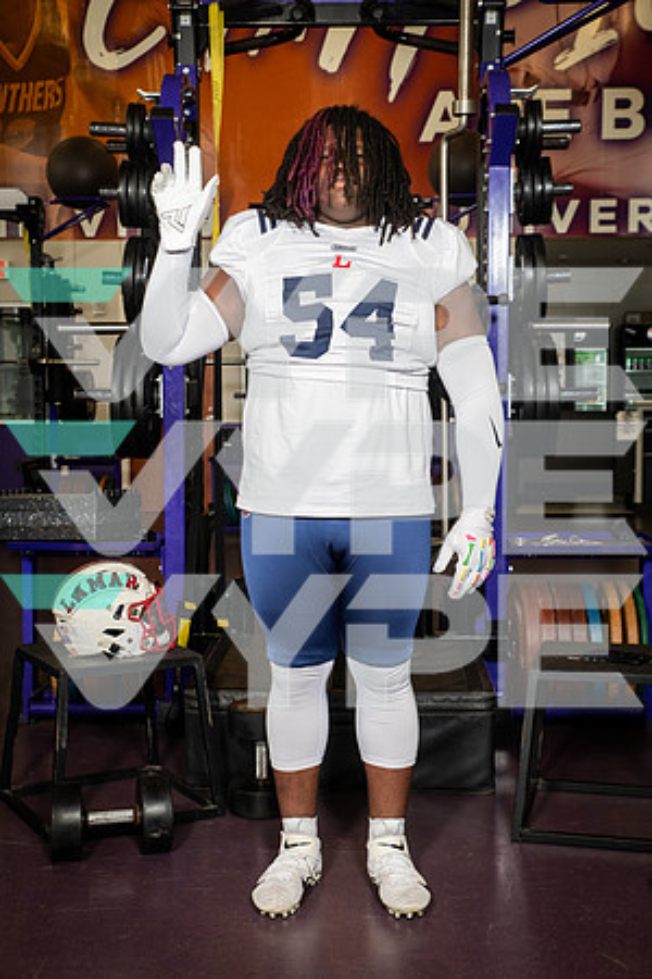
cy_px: 490
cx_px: 326
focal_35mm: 48
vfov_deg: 41.1
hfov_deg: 28.1
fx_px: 1304
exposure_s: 1/250
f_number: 7.1
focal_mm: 48
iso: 800
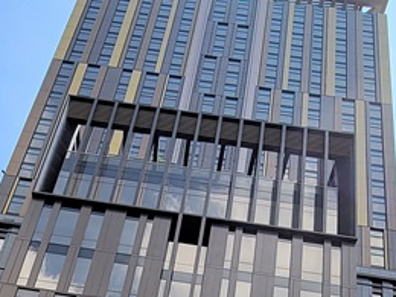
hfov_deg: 37.6
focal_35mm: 50
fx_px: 572
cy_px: 515
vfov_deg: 21.1
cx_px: 120
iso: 50
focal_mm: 2.2
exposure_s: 1/1218
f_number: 2.2
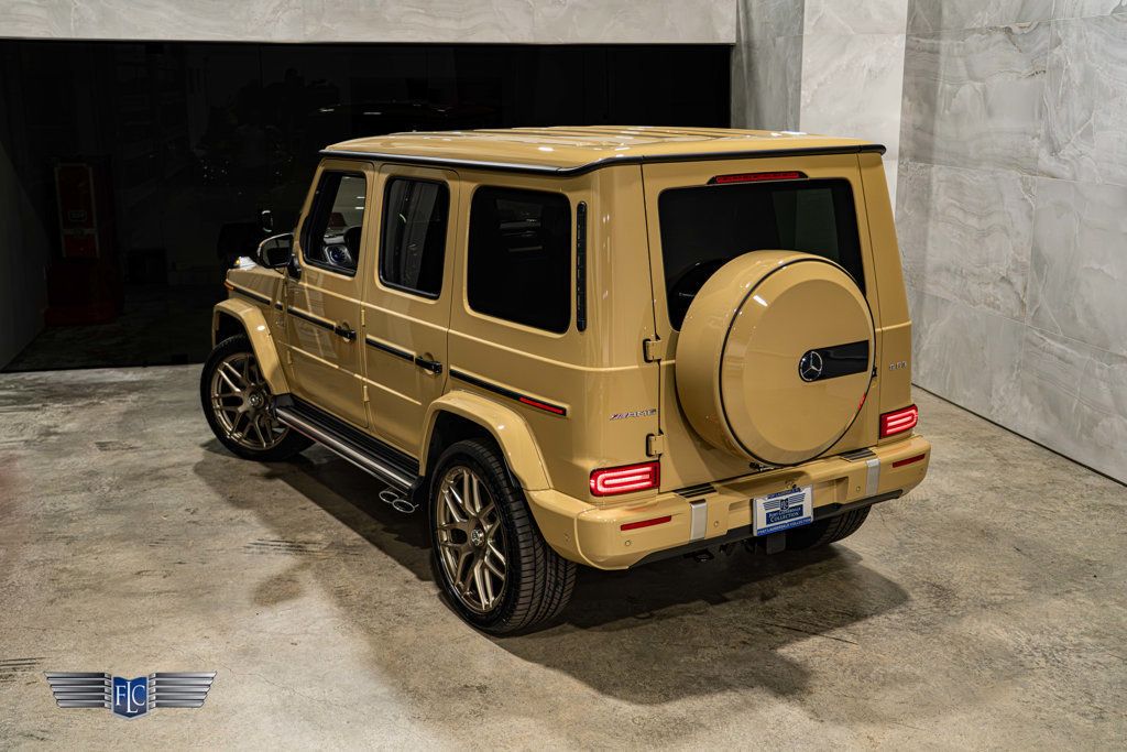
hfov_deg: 50.8
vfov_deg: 35.2
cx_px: 564
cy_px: 367
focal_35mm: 38
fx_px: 1186
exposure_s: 1/100
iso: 1600
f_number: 4
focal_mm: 37
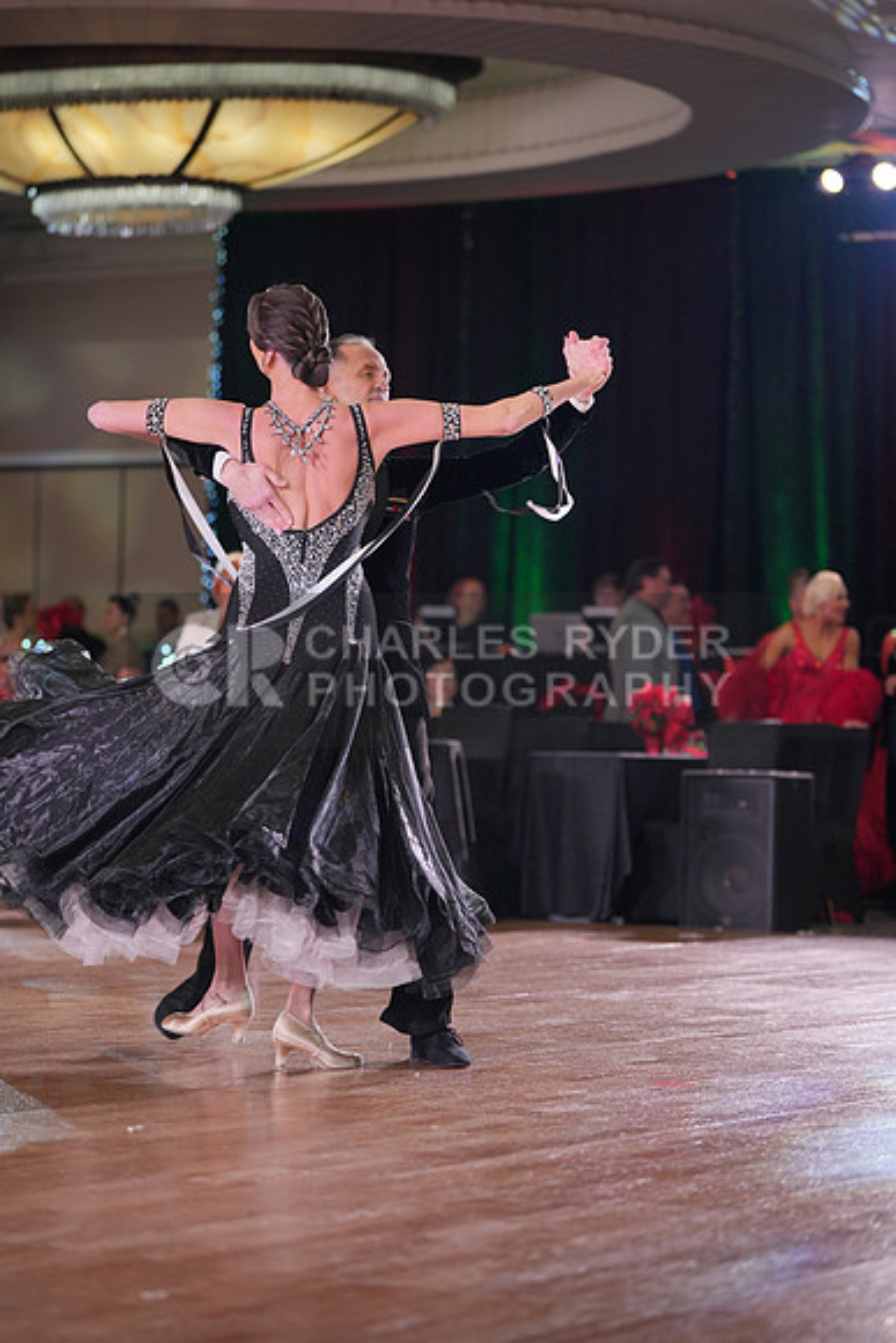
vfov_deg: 20.4
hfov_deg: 13.7
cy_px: 672
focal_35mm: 100
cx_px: 448
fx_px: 3731
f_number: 2.8
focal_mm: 100
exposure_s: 1/400
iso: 800
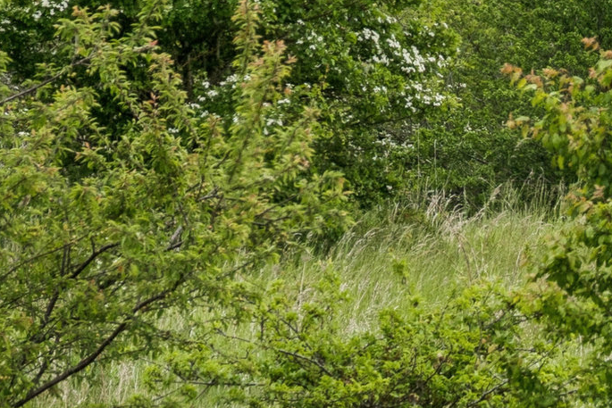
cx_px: 1071
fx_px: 7821
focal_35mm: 460
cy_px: -327
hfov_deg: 4.4
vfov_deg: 3.0
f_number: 6.3
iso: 200
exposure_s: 1/800
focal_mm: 70
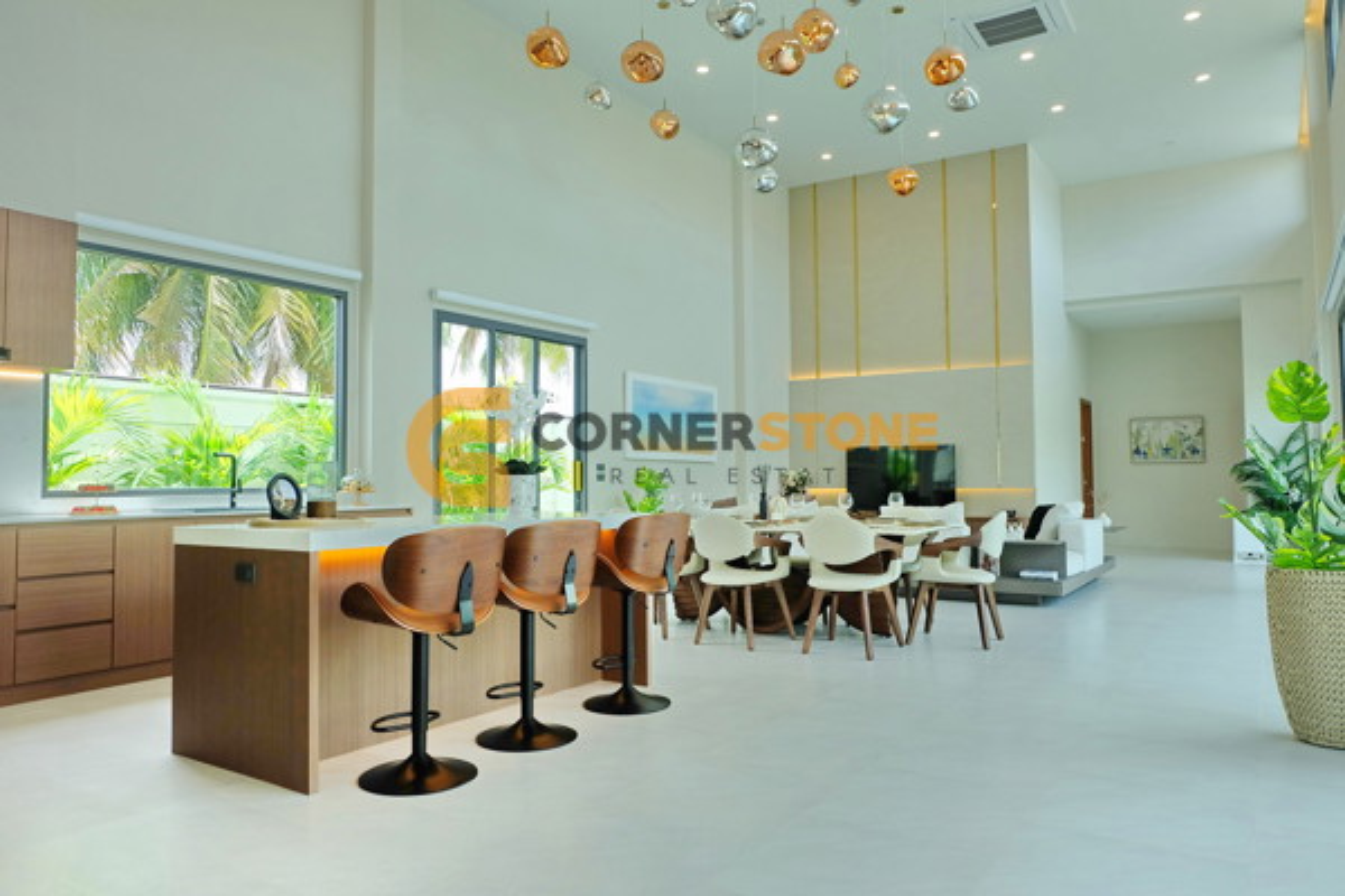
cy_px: 448
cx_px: 672
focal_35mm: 24
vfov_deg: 53.1
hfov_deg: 73.7
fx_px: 897
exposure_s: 1/170
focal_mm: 16
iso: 400
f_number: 5.6
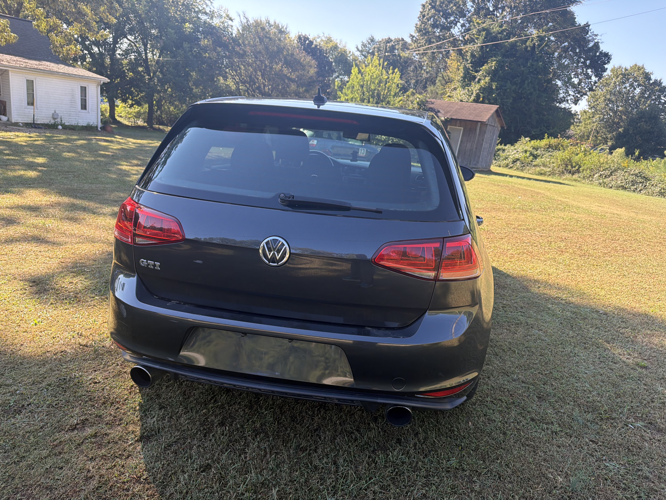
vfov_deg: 56.8
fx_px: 462
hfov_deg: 71.6
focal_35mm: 24
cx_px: 333
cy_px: 250
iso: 80
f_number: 1.78
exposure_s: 1/567
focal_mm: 6.76
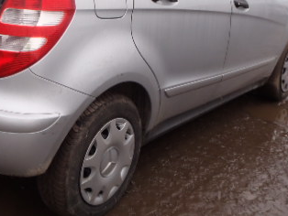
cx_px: 62
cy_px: 59
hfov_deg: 32.9
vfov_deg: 25.4
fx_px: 475
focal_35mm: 57
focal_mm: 5
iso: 80
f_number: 3.5
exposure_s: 1/60
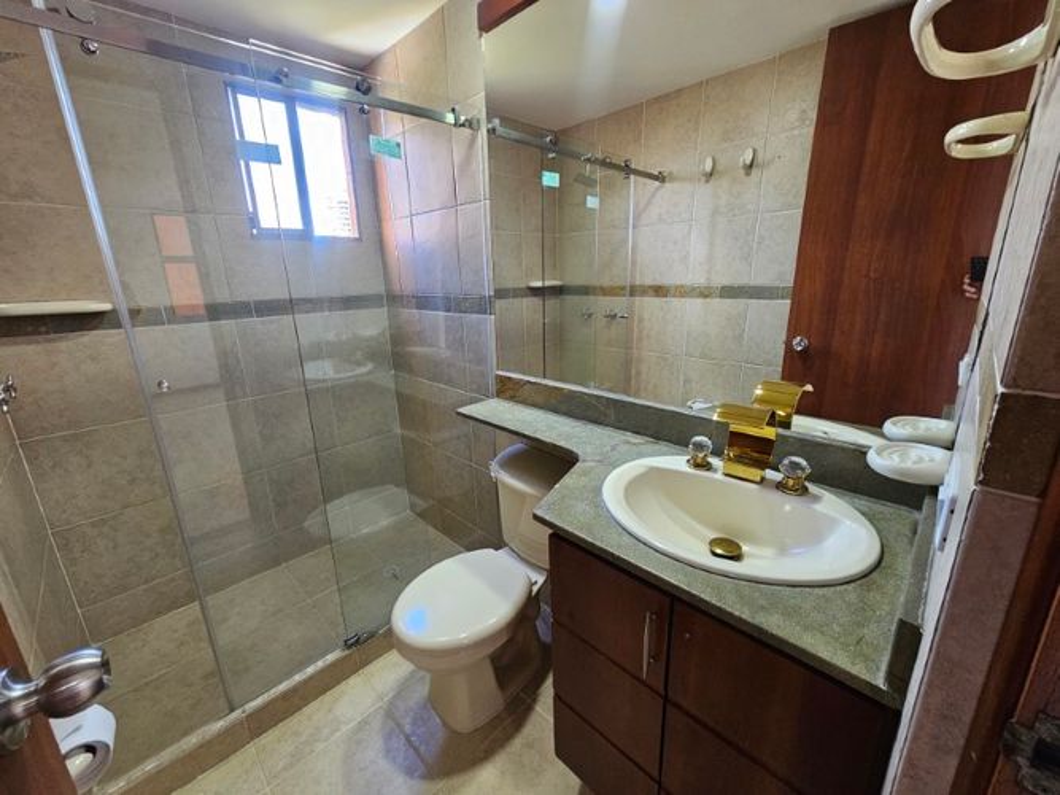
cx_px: 530
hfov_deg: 106.2
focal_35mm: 13
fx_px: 398
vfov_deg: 89.9
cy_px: 398
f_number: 2.2
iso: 320
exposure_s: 1/60
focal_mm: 2.2
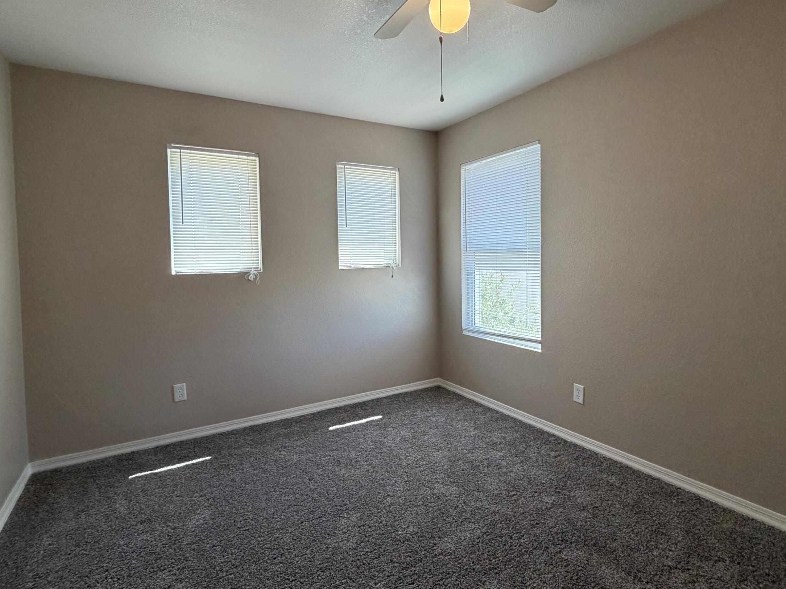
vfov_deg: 68.6
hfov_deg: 84.6
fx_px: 431
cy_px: 273
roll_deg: +1.7
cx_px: 416
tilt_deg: -3.3
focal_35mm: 19
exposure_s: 1/120
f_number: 2.2
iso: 250
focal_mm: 2.22
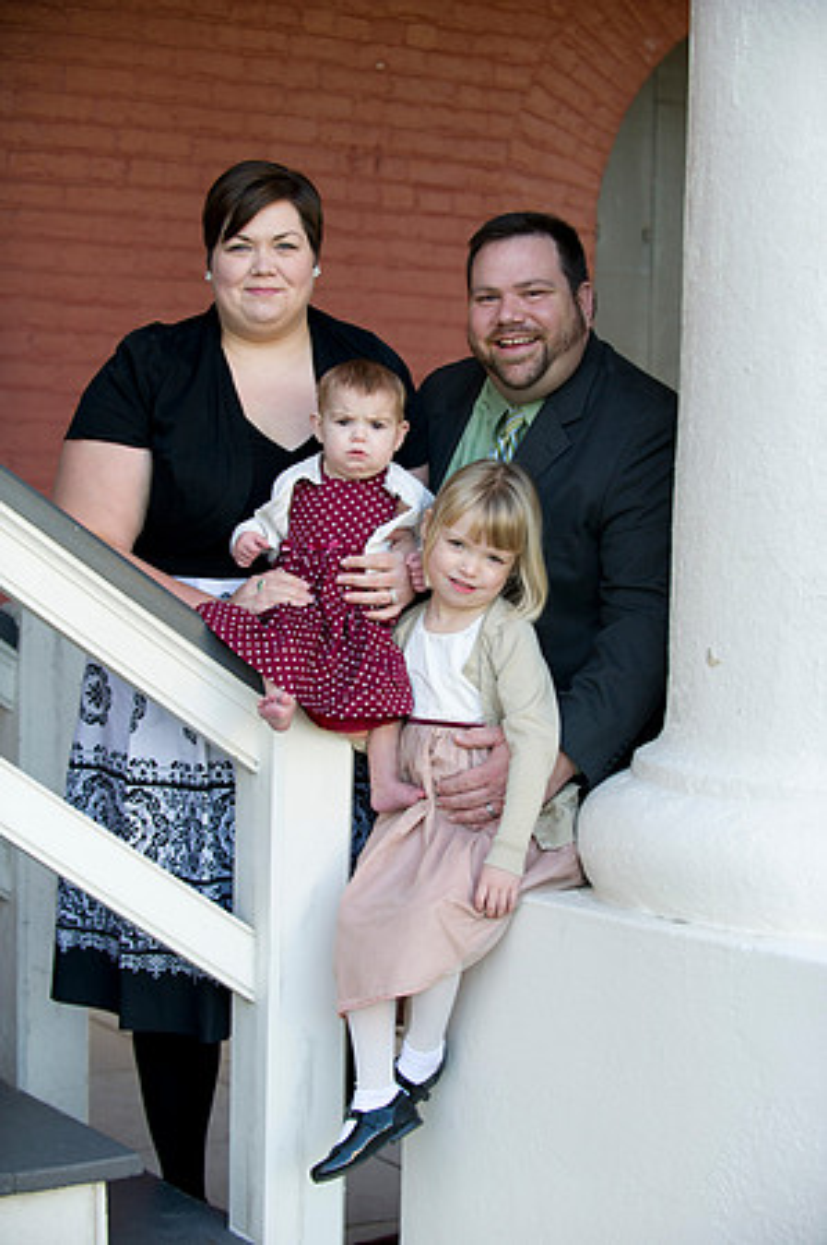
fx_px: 2417
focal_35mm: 70
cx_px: 414
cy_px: 622
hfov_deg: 19.4
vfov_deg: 28.9
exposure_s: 1/250
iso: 250
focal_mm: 70
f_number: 3.2
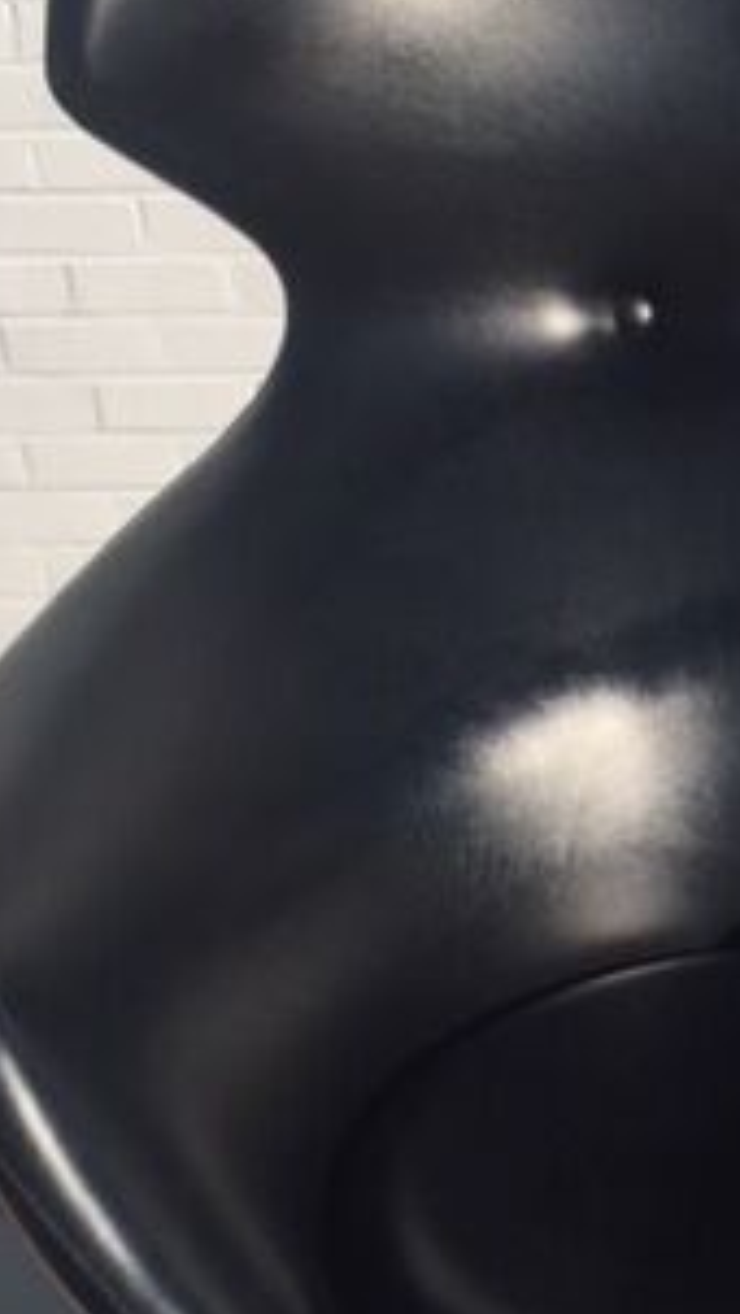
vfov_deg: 31.4
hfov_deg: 17.3
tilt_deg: -29.1
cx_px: 858
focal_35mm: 67
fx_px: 2336
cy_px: 666
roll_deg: +1.9
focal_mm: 4.15
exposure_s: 1/3597
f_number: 2.2
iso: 32
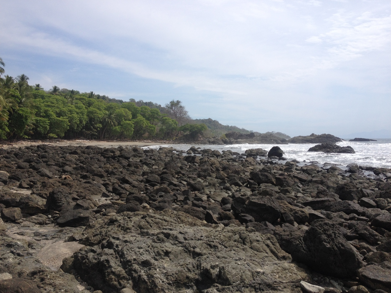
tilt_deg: -3.4
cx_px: 196
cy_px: 146
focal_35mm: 35
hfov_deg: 52.6
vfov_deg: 40.7
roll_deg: +0.9
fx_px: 395
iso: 50
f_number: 2.4
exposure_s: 1/2632
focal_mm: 4.28
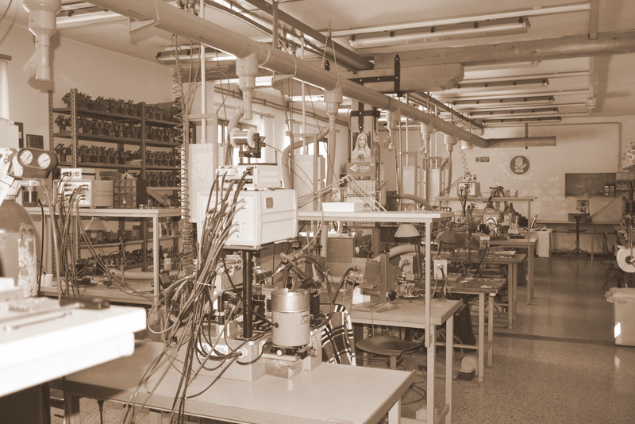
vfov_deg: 36.9
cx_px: 318
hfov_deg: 53.1
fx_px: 635
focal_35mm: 36
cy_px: 212
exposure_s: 1/125
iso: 1400
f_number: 3.8
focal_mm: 24
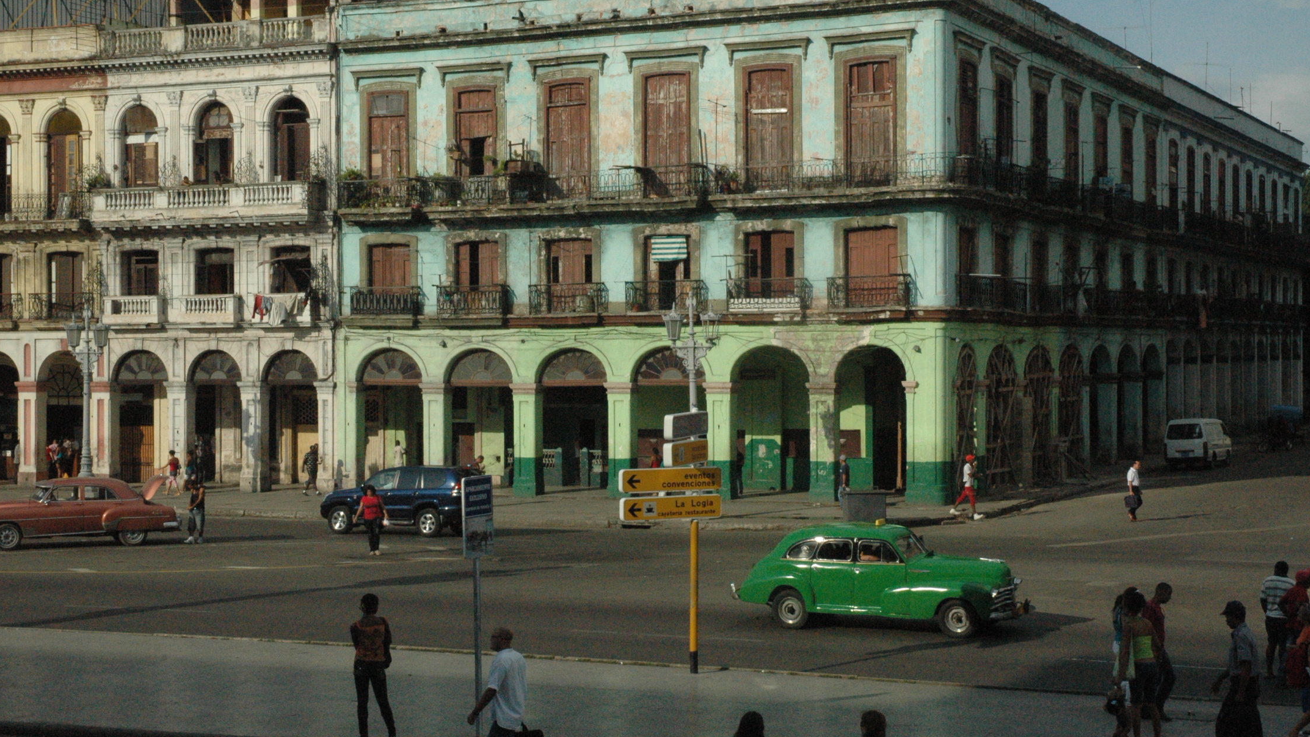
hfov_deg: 34.9
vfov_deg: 20.0
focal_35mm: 60
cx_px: 656
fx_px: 2084
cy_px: 301
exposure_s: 1/1000
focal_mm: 38
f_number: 16
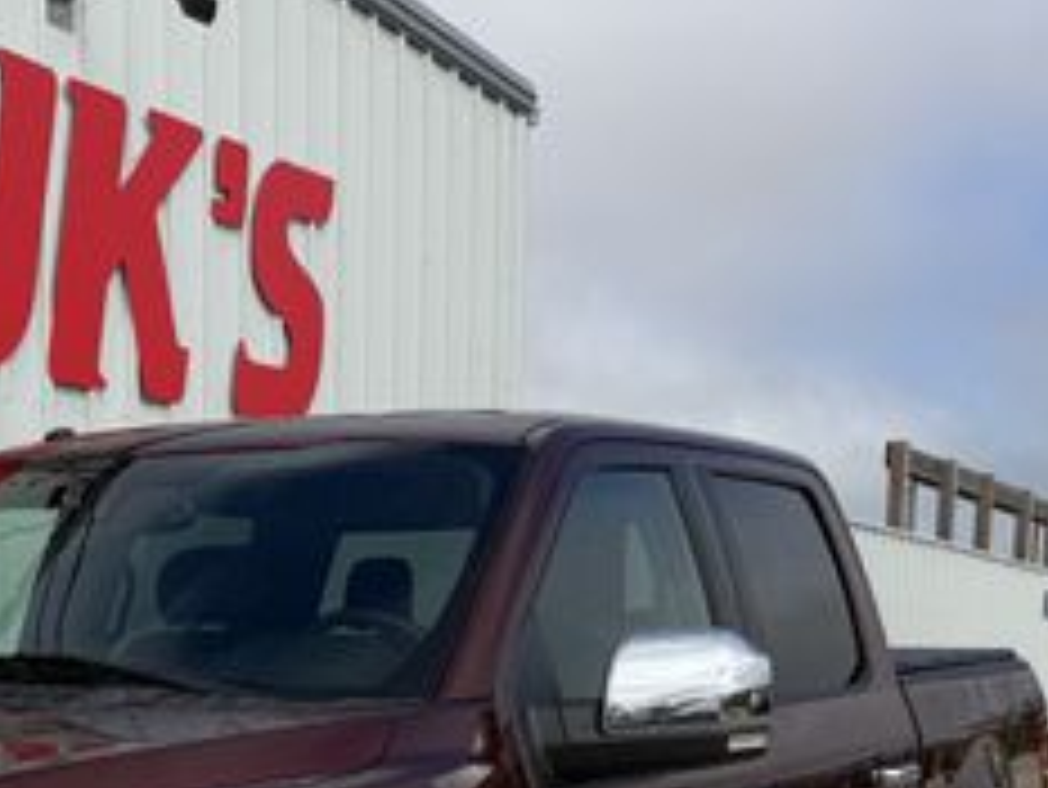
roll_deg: +1.8
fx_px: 1999
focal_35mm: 66
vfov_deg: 20.6
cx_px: 58
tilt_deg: -9.1
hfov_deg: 28.0
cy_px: 986
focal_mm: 6.76
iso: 80
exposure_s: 1/4673
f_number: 1.78
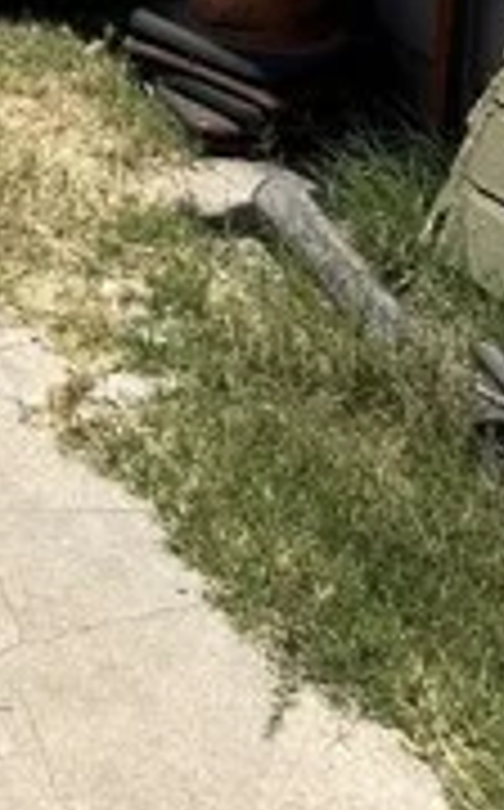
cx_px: -364
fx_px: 2161
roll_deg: -1.0
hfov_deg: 12.3
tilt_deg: -12.9
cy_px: -414
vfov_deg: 18.7
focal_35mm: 98
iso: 50
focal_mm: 5.7
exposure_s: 1/5319
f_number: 1.5
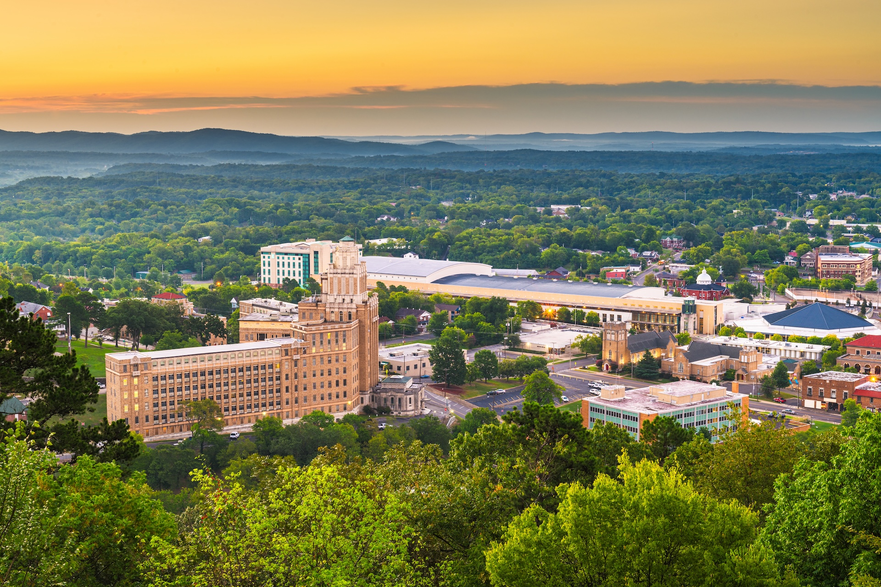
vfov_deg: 24.6
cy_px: 294
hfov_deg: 36.2
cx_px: 440
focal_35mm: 55
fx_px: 1346
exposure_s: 3
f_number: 16
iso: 64
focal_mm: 55
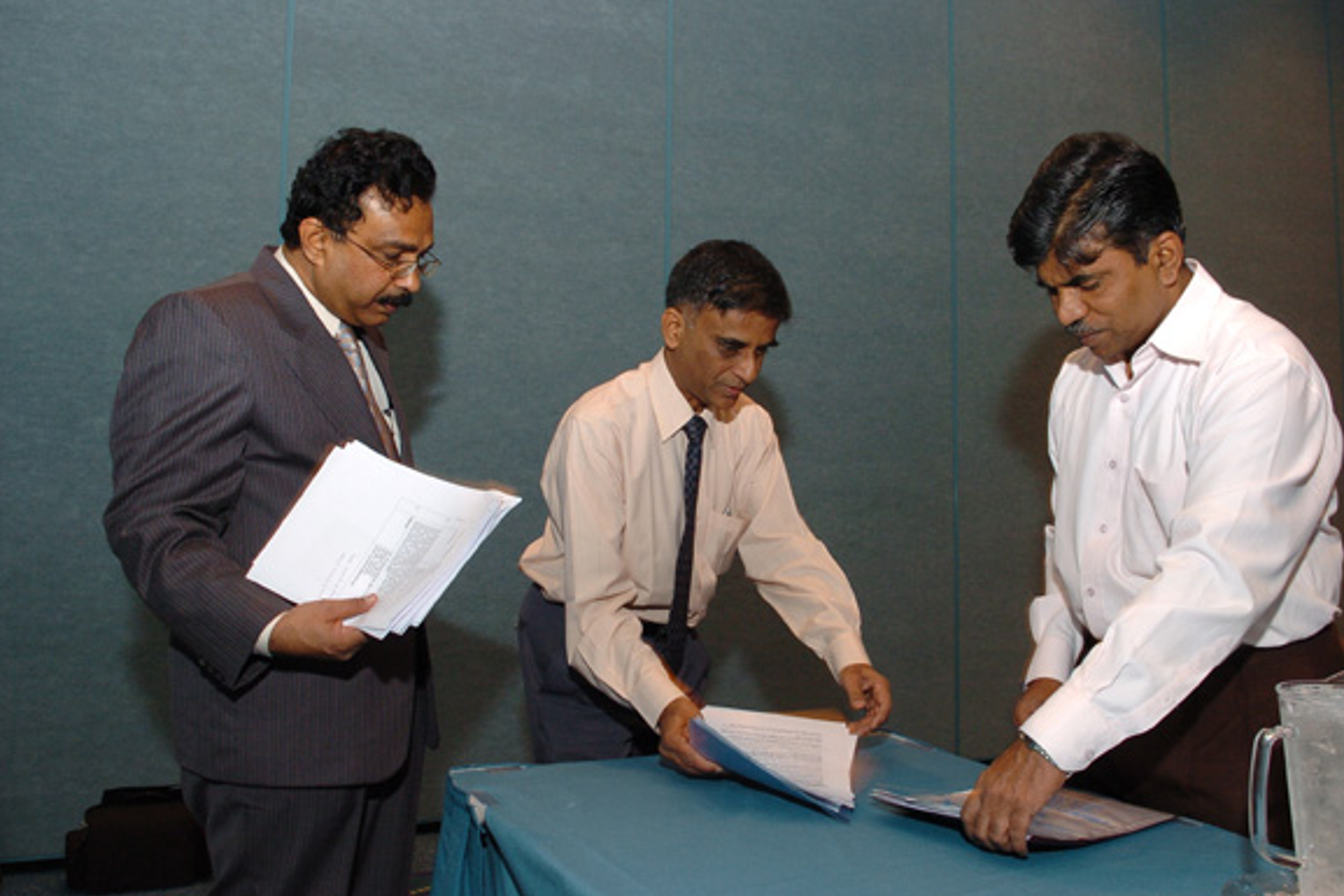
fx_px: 1046
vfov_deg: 46.4
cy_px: 455
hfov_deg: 65.4
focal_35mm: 28
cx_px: 696
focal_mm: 18
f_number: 4.5
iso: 400
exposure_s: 1/15
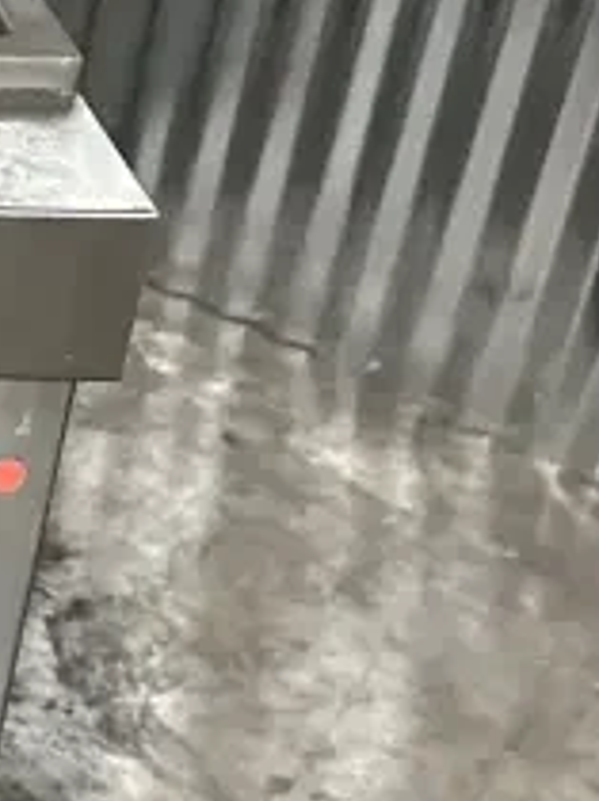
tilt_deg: -31.1
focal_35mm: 93
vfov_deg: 21.1
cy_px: 402
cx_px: -561
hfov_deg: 13.7
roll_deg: -3.1
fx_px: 2150
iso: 1000
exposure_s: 1/58
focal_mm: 6.86
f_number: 1.78
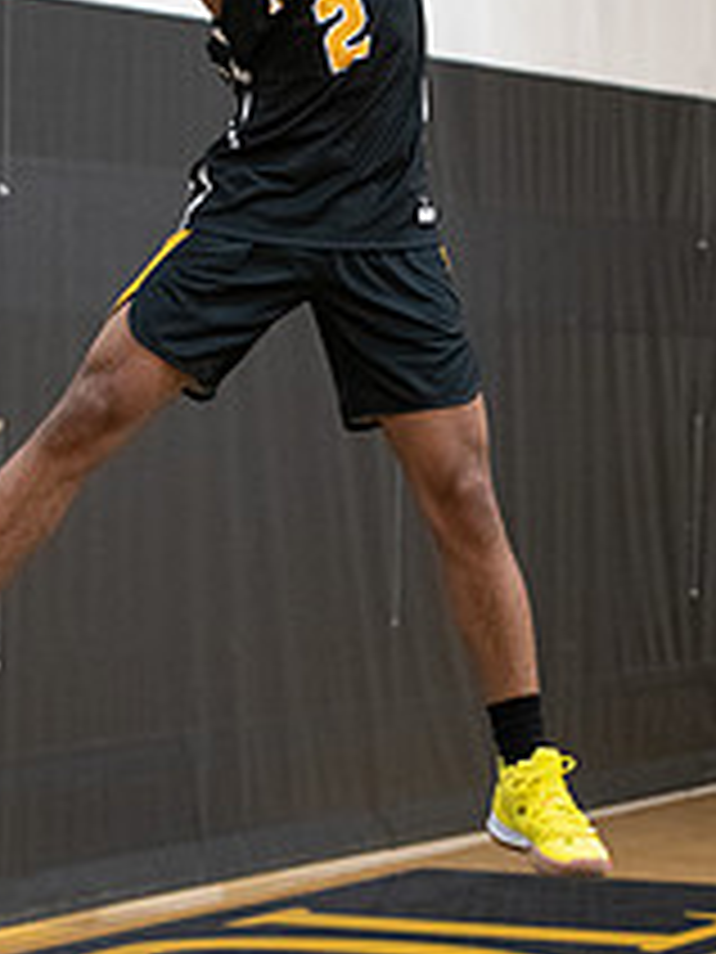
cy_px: 270
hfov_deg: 6.9
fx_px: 5902
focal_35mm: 214
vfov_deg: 9.2
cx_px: 351
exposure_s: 1/200
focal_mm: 70
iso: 2000
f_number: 2.8
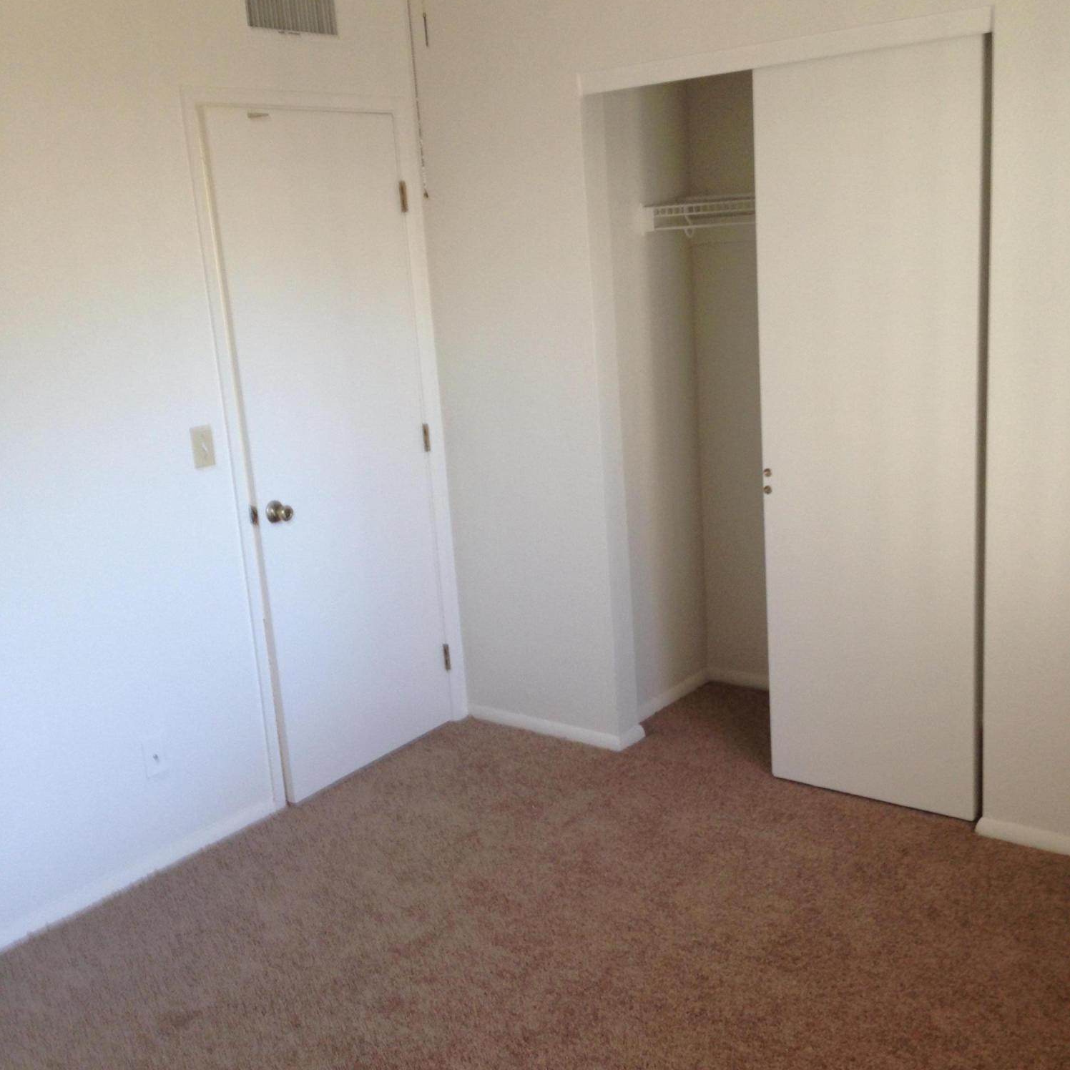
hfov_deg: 42.8
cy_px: 572
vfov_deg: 42.8
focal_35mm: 39
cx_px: 536
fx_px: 1364
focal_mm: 4.12
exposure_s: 1/20
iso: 64
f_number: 2.4
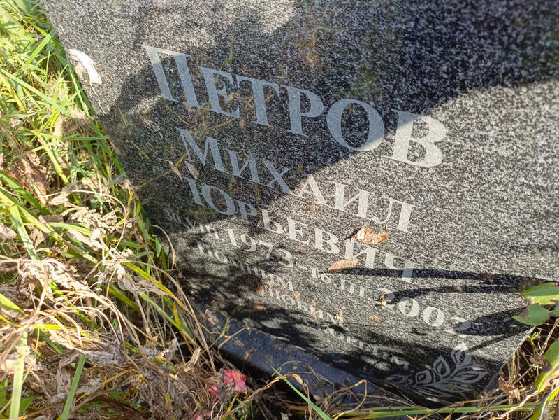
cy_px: 210
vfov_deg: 54.9
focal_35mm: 25
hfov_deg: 69.4
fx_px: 404
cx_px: 280
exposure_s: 1/122
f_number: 1.69
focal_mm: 4.76
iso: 112
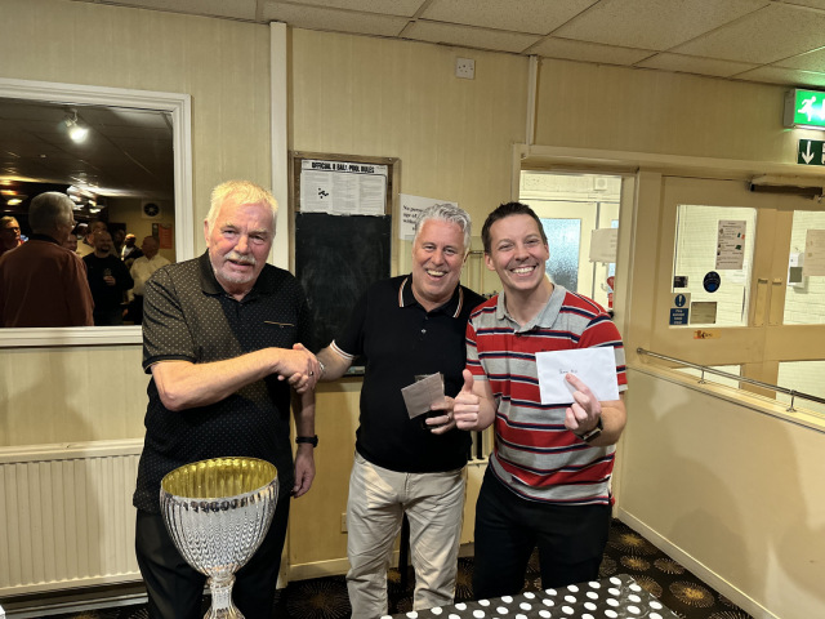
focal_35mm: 24
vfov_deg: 56.8
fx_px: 572
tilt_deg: -7.6
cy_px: 310
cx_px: 412
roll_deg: -1.0
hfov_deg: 71.6
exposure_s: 1/50
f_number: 1.78
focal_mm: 6.86
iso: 500
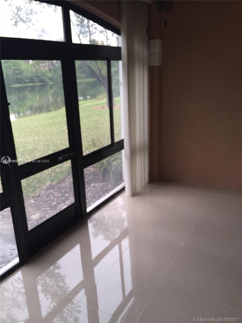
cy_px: 162
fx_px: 270
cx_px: 121
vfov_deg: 61.7
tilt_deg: -17.2
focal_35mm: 29
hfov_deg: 48.2
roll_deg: +2.6
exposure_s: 1/40
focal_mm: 4.15
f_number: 2.2
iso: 32
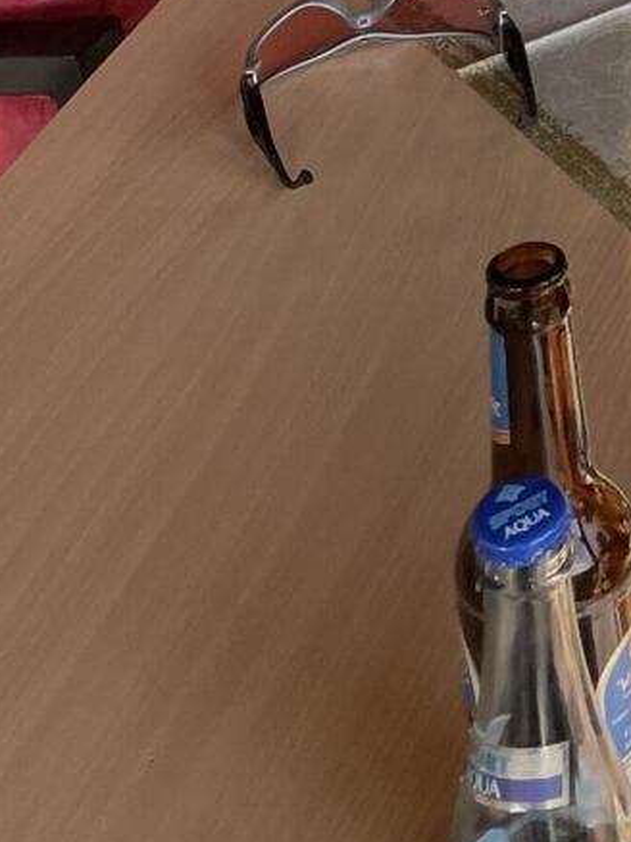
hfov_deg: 11.9
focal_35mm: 114
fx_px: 2773
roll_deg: +0.2
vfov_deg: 14.9
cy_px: -704
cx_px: 1154
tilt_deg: -13.1
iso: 32
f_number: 1.6
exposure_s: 1/558
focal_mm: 4.2
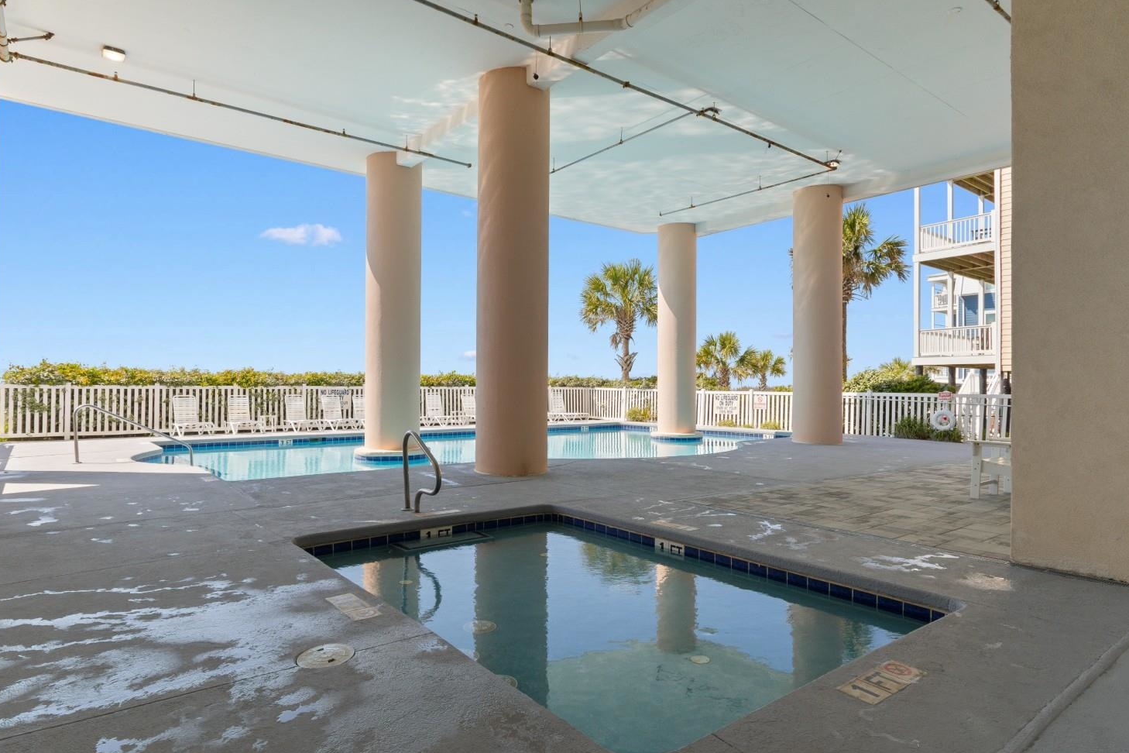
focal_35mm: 20
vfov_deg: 61.9
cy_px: 380
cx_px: 559
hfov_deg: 84.0
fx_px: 627
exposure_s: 1/160
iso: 100
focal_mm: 12
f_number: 6.3
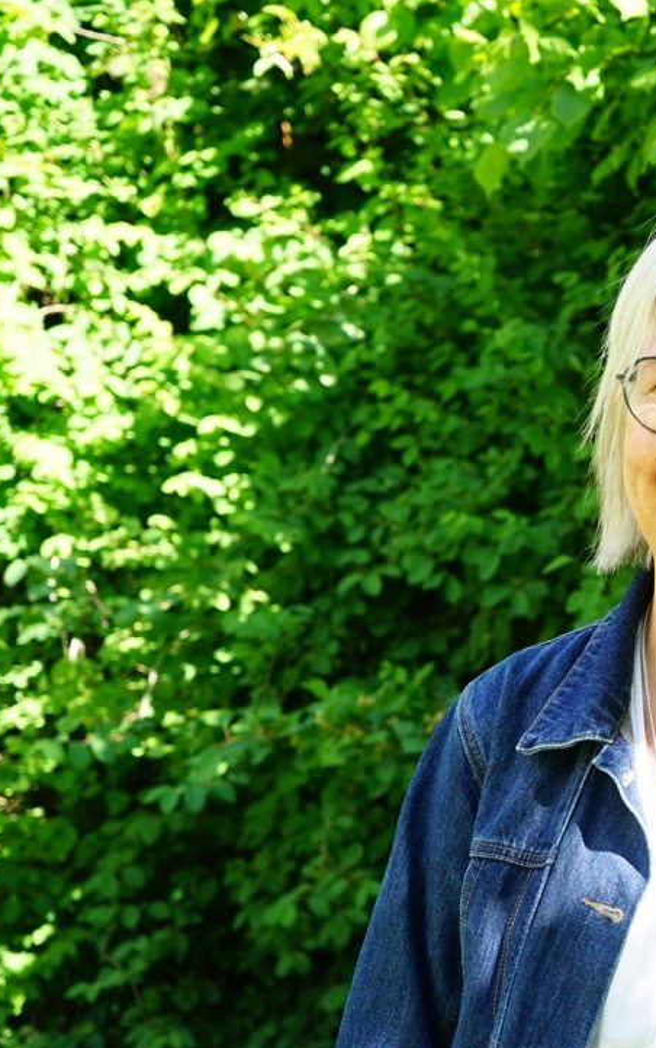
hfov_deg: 19.1
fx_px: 1857
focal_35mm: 65
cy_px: 606
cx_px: 747
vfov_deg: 31.5
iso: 100
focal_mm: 36
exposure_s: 1/60
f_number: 4.5
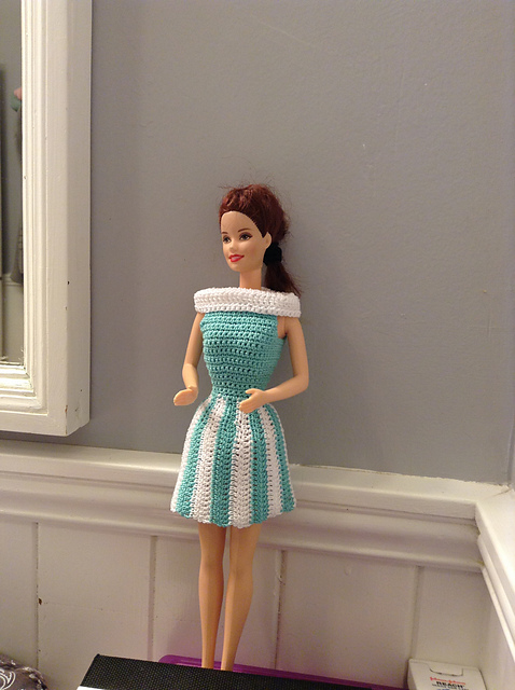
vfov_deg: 55.4
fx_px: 656
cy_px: 345
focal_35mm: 33
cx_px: 258
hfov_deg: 42.8
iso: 64
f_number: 2.4
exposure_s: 1/24
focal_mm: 3.3
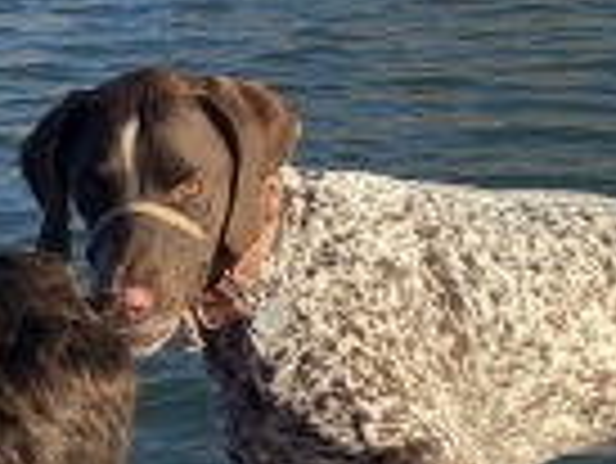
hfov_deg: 13.0
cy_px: 320
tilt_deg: -18.5
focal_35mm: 152
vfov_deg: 9.8
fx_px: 2707
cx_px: 351
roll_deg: +3.4
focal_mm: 4.25
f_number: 1.8
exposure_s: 1/1258
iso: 32
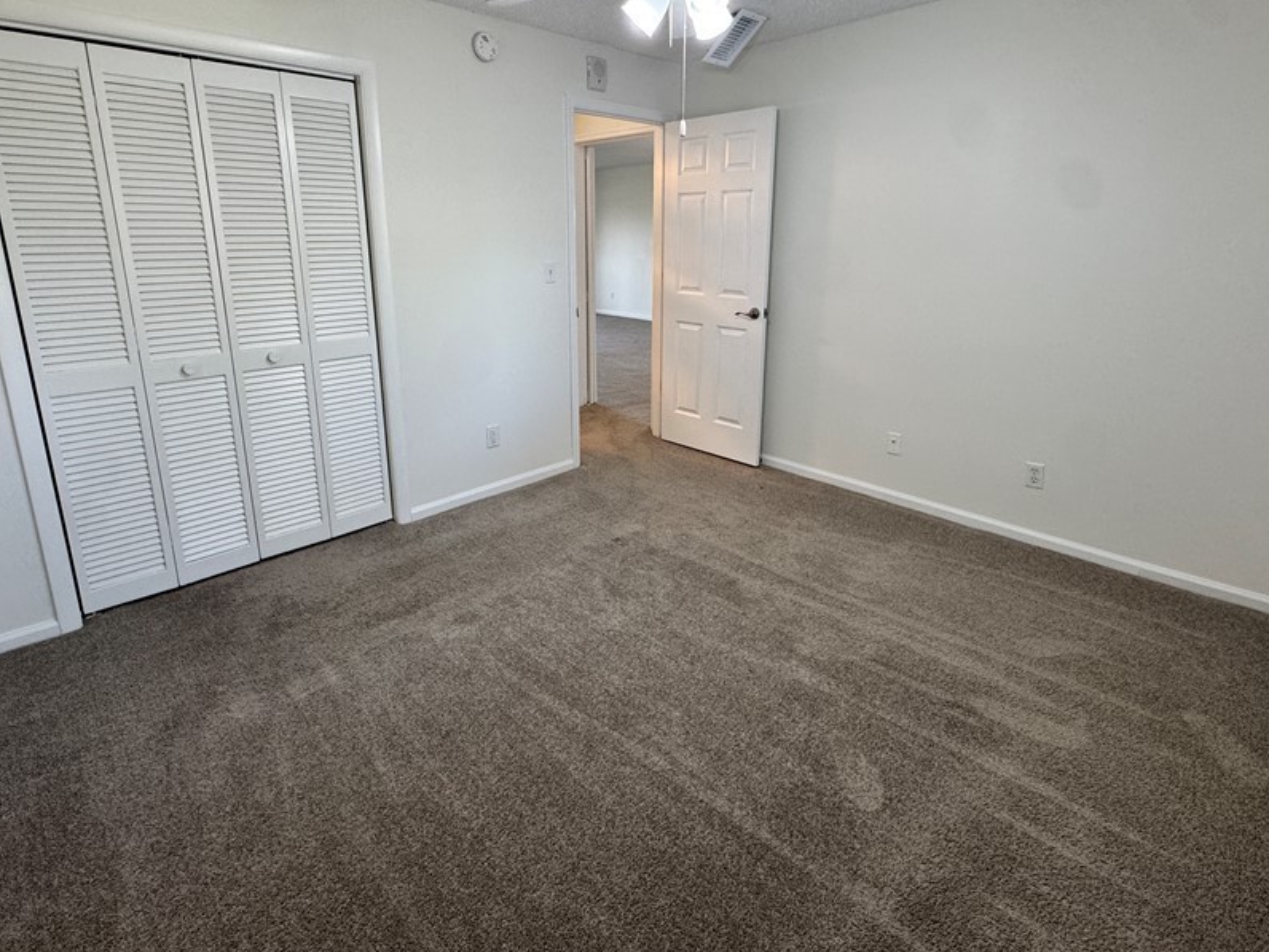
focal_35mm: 18
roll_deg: -0.5
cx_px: 614
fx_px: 660
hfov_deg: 87.7
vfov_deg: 70.9
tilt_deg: -13.1
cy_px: 384
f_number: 2.2
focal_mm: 2.22
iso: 200
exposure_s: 1/120
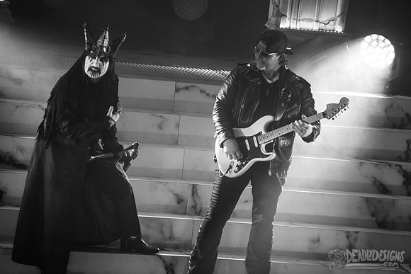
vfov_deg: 6.0
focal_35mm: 230
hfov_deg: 8.9
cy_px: 116
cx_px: 236
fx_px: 2626
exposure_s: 1/400
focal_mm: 200
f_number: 3.2
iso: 2000
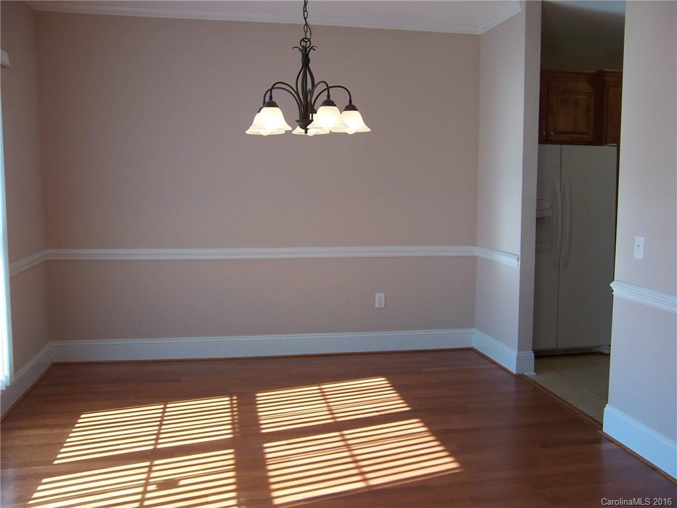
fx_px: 645
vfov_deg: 42.9
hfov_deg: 55.4
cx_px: 338
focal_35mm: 33
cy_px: 254
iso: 80
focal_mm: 5.5
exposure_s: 1/60
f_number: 3.4
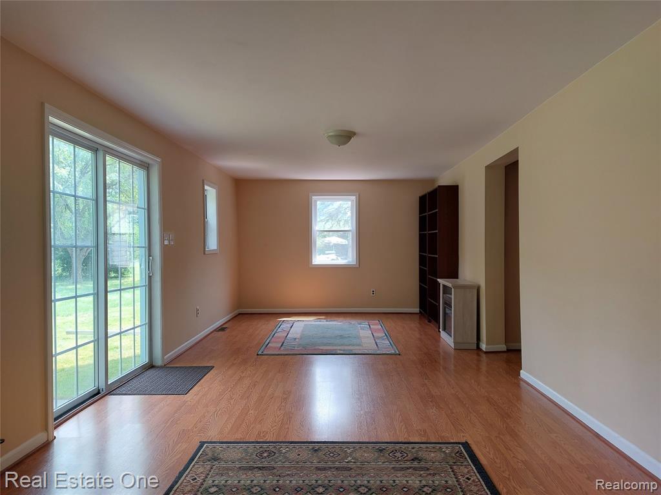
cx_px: 330
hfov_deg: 71.6
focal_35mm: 24
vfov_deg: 56.8
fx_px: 458
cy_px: 248
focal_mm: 5.23
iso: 50
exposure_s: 1/60
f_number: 1.8
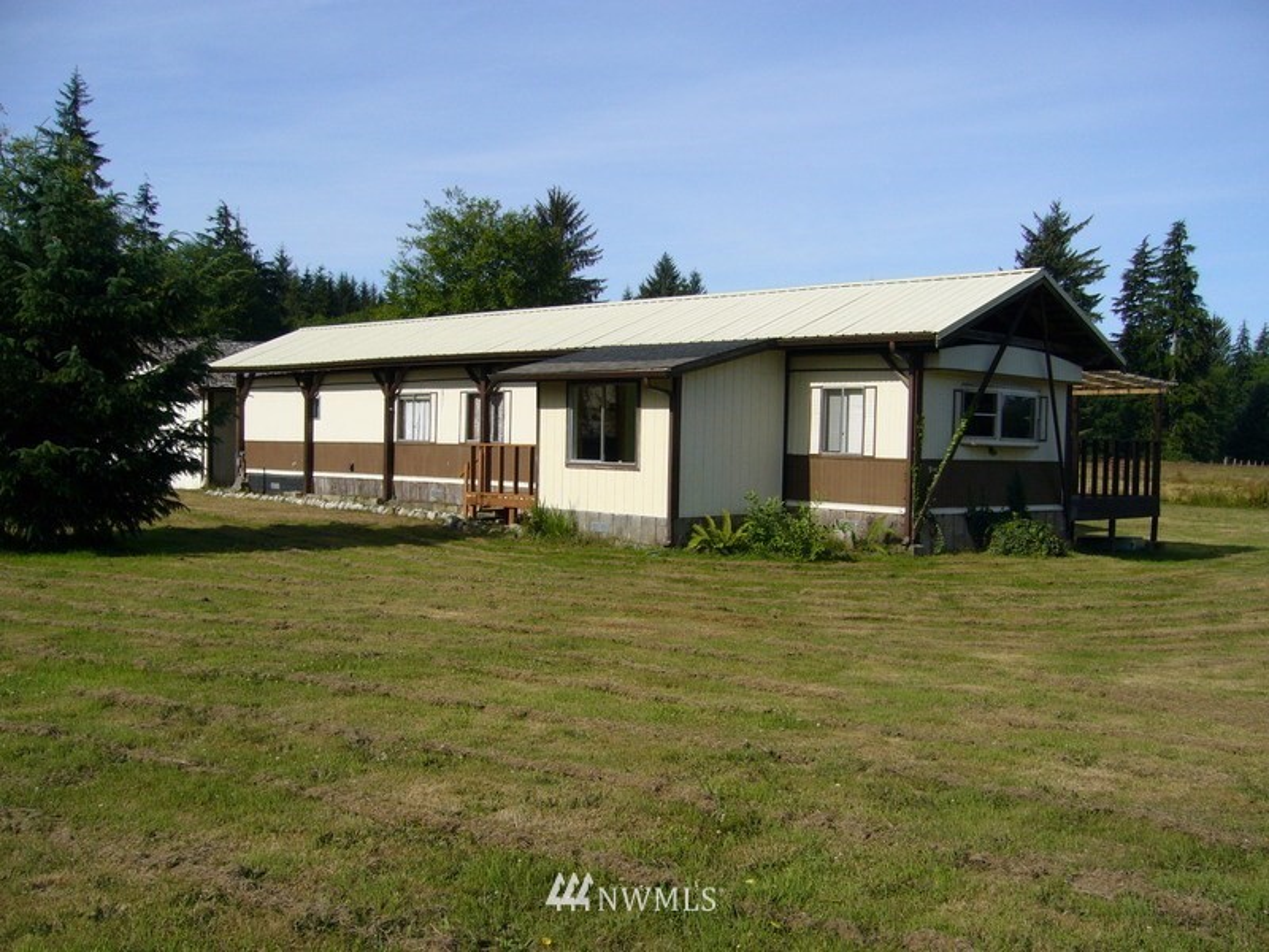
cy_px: 476
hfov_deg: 52.6
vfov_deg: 40.7
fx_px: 1283
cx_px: 634
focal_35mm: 35
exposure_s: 1/500
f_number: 2.8
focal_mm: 5.8
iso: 80
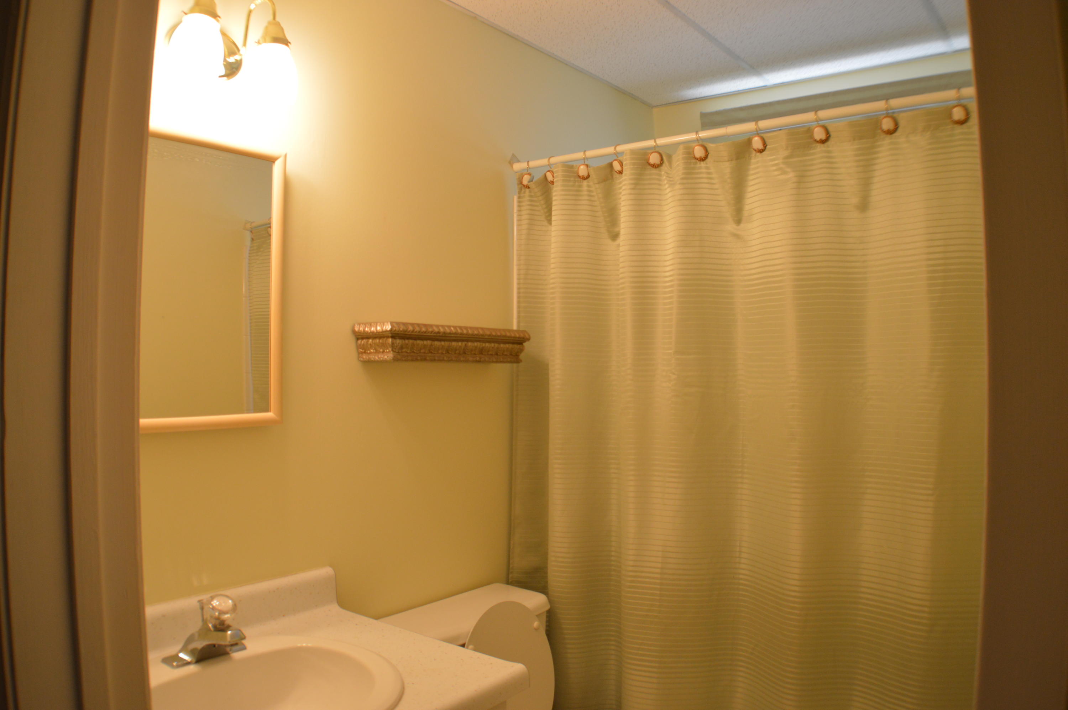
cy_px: 355
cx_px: 534
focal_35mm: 33
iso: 450
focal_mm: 22
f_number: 3.8
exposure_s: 1/60
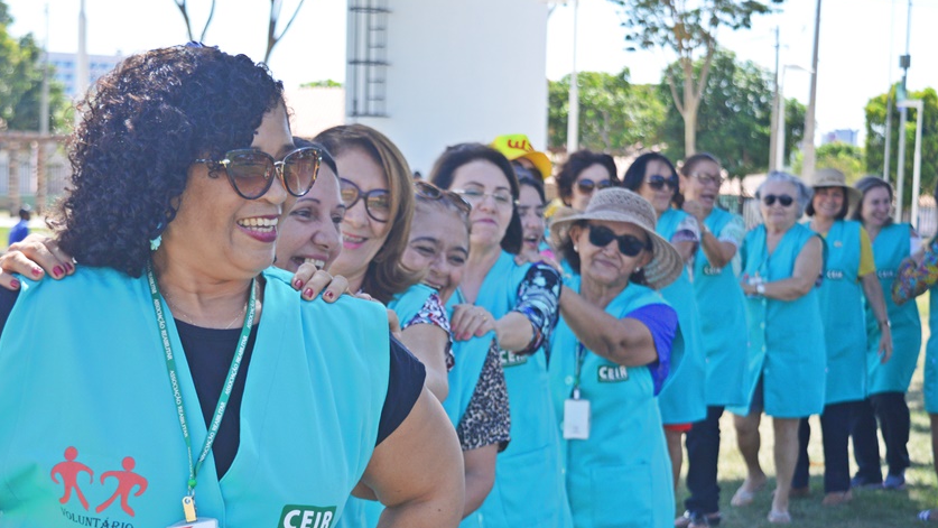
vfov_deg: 16.1
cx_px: 381
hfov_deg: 28.2
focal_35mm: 75
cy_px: 362
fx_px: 1866
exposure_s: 1/1000
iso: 400
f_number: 4.8
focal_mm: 40
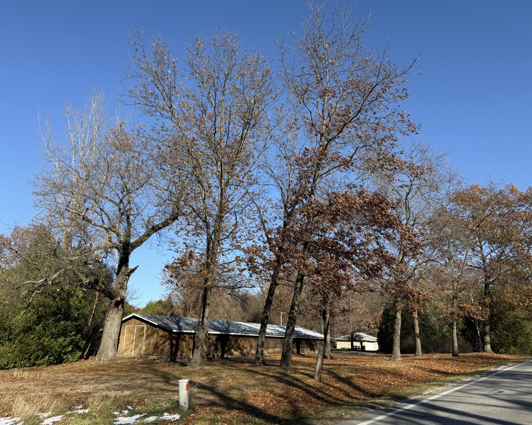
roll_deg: +1.2
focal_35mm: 26
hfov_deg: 66.0
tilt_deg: +12.6
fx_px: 409
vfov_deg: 54.9
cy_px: 215
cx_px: 253
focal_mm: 6.76
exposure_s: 1/3279
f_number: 1.78
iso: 80
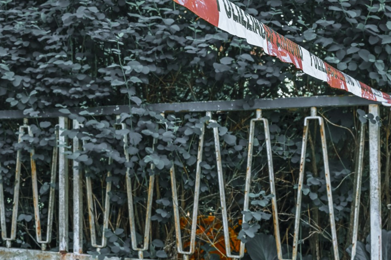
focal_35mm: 66
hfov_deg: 30.3
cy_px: 157
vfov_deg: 20.6
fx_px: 716
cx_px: 133
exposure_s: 1/40
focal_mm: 39
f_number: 16
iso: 800
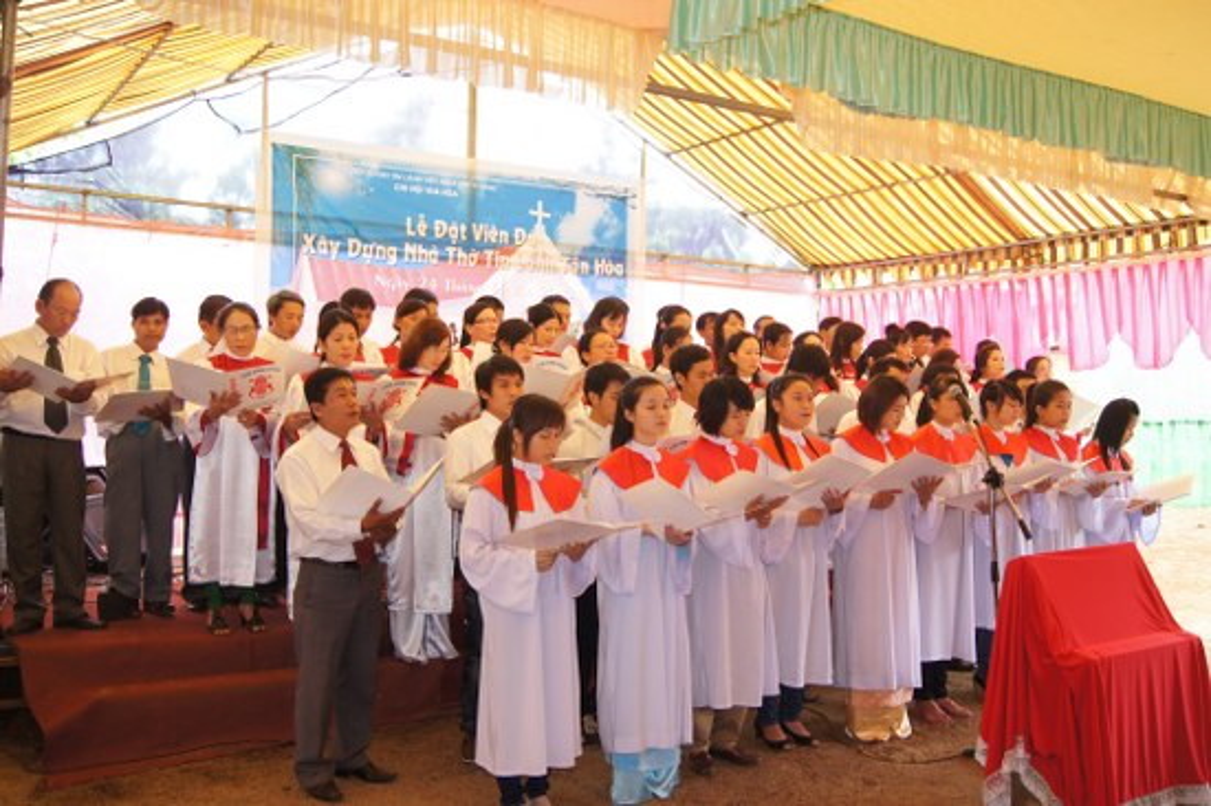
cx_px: 606
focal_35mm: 33
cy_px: 403
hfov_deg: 57.3
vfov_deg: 39.9
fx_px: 1109
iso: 400
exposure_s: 1/125
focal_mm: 22
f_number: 4
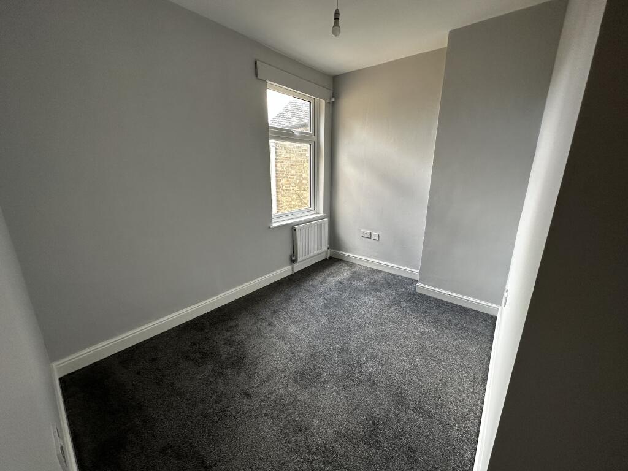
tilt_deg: -15.1
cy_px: 236
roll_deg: -0.5
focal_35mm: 14
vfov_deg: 85.7
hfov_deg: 102.1
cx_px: 314
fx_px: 254
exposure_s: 1/99
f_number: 2.2
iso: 100
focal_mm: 2.22
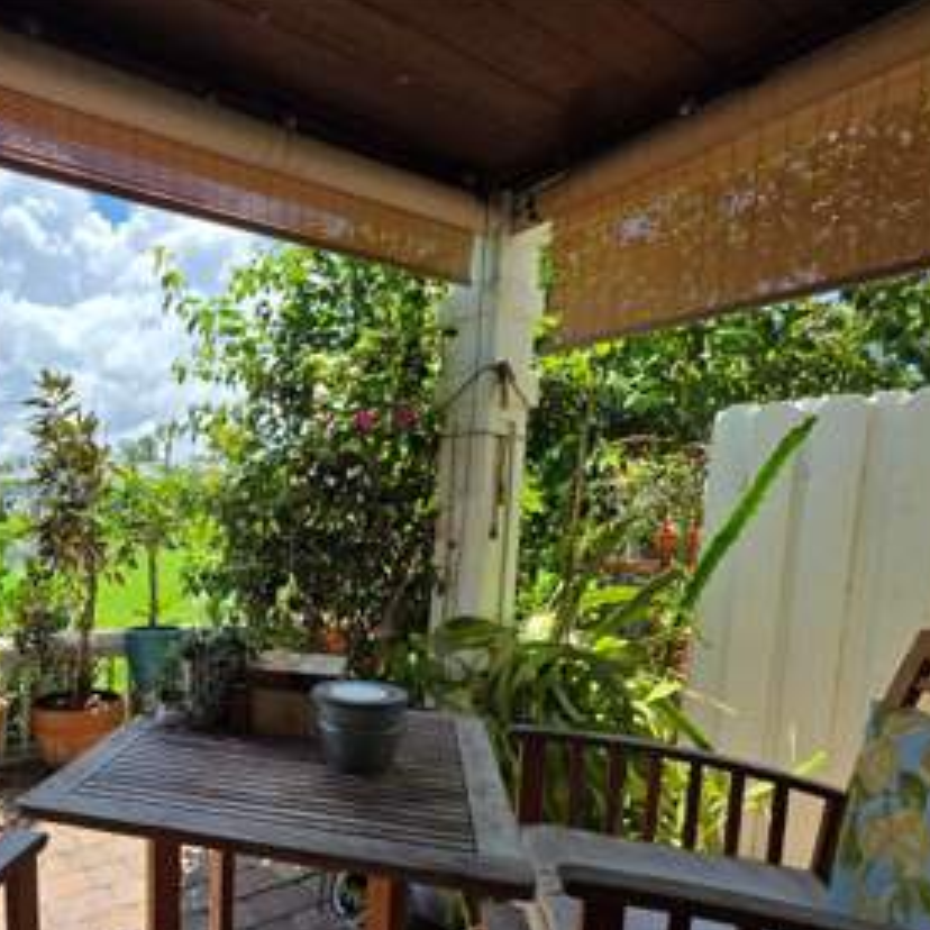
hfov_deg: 69.3
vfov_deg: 73.4
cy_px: 586
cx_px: 219
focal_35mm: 20
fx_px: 608
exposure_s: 1/1304
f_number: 1.9
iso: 40
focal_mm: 2.2
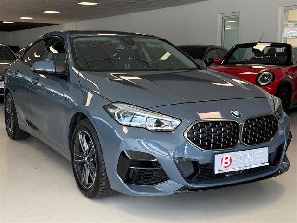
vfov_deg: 30.3
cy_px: 112
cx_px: 148
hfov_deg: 39.7
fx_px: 412
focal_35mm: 48
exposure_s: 1/174
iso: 80
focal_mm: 6.76
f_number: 1.78
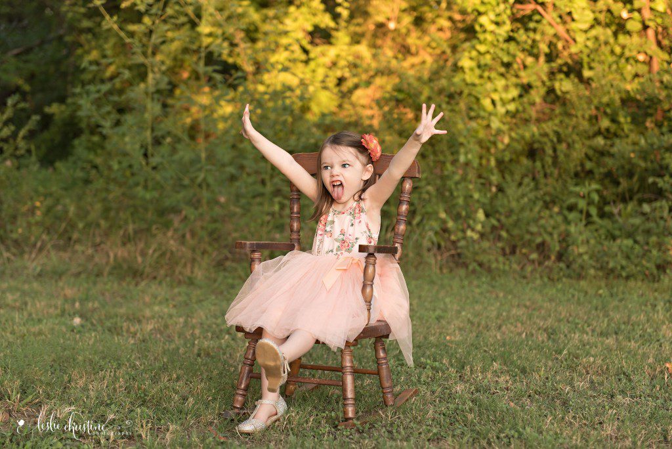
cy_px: 224
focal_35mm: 66
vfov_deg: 20.6
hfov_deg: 30.5
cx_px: 336
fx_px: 1233
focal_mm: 66
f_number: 3.2
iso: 640
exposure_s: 1/400
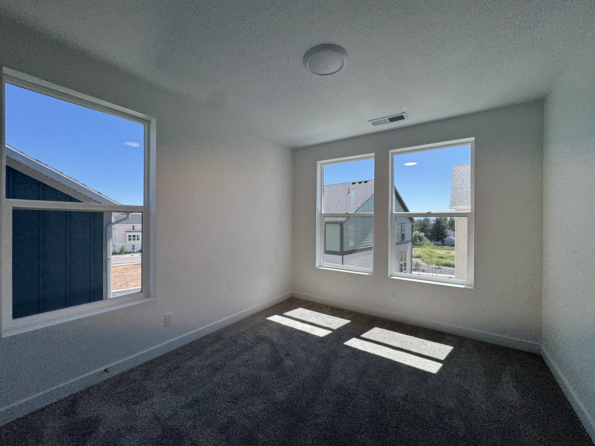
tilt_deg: -0.6
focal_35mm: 14
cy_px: 223
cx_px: 298
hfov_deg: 102.1
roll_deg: -0.3
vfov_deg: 85.7
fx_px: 241
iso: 40
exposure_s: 1/620
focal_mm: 2.22
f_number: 2.2
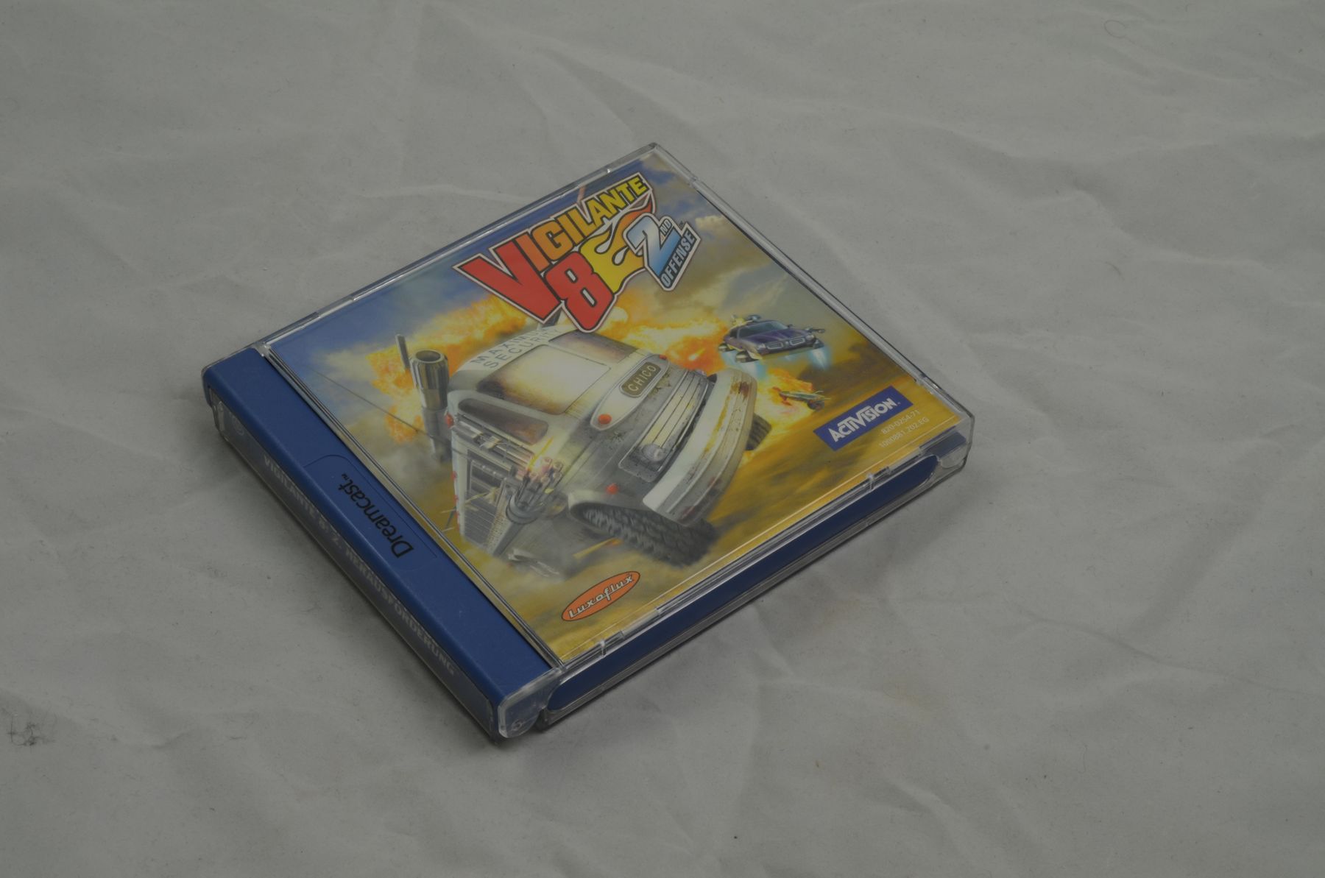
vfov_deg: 22.5
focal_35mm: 60
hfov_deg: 33.5
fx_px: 2204
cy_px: 439
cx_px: 662
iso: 100
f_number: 20
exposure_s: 1/3
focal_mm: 40
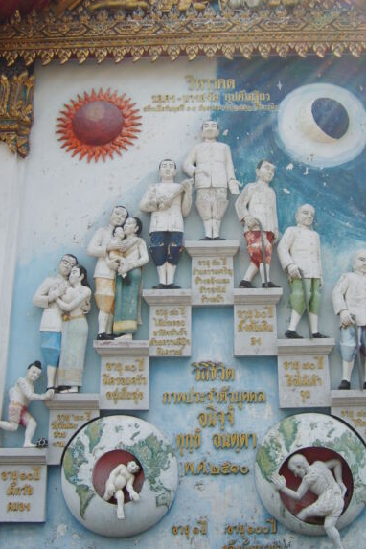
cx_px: 216
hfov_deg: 31.1
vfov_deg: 45.3
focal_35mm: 43
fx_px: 656
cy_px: 241
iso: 50
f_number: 2.8
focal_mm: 5.8
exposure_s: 1/500
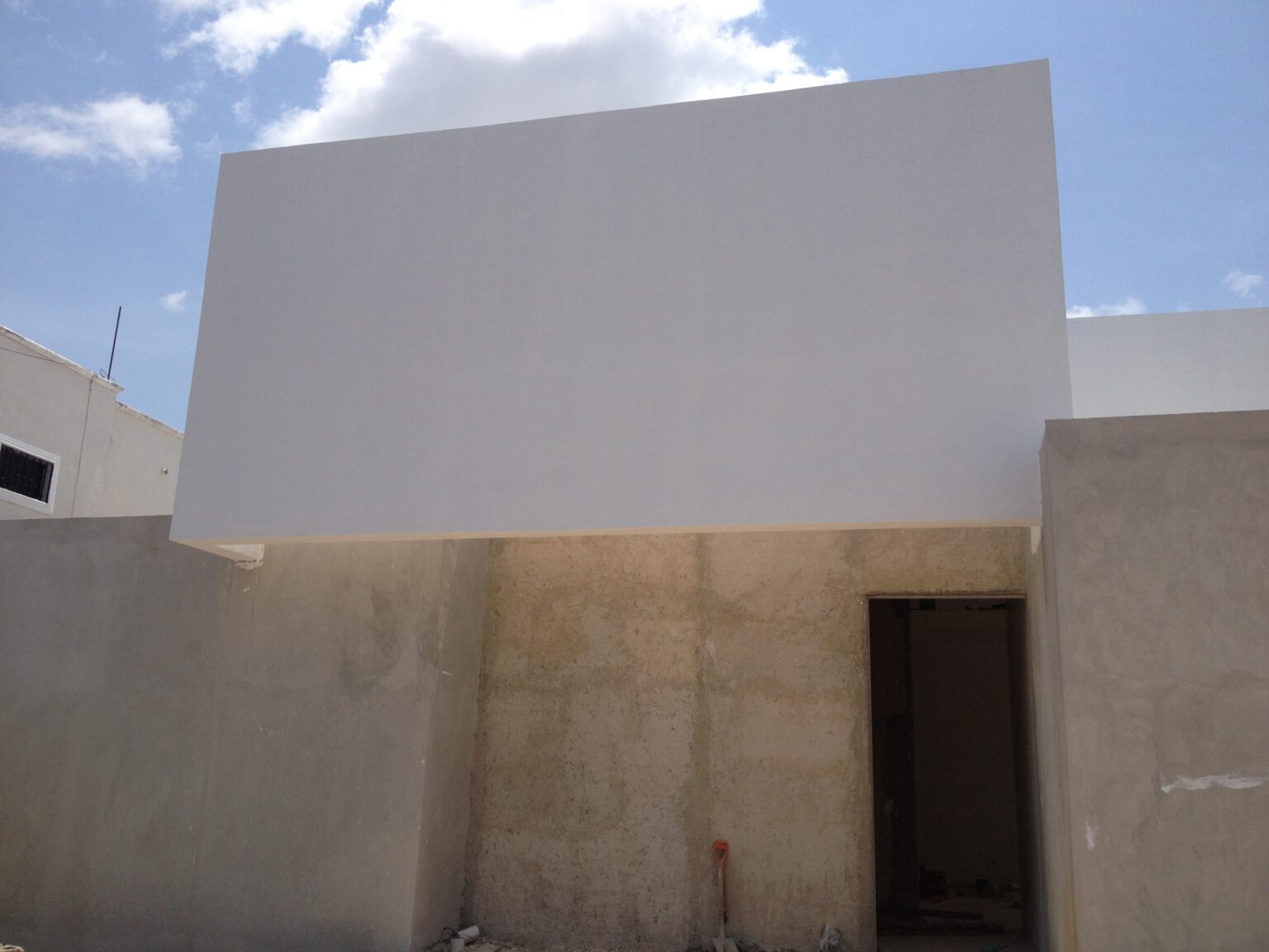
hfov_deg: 52.6
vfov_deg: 40.7
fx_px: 1283
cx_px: 634
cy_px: 476
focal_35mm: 35
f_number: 2.4
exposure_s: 1/2632
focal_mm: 4.28
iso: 50
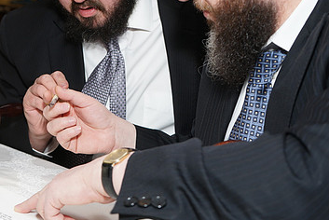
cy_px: 66
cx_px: 129
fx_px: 585
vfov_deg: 21.2
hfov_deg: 31.3
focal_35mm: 64
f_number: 5.6
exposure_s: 1/100
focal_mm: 39
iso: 320
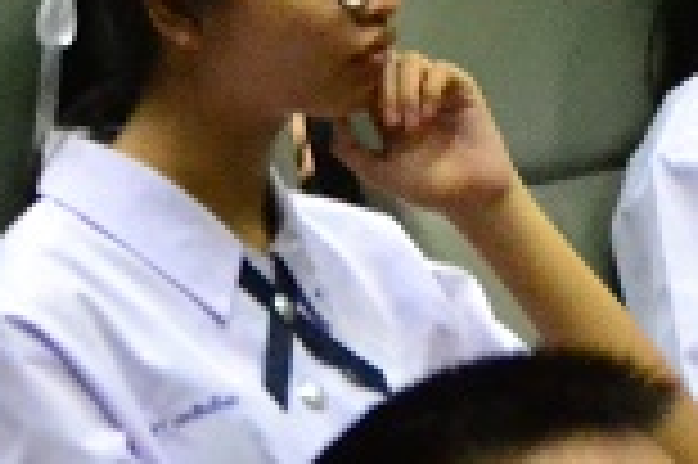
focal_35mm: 326
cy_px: -20
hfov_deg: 6.3
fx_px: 6314
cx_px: -68
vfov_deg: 4.2
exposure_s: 1/60
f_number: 5.3
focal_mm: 42
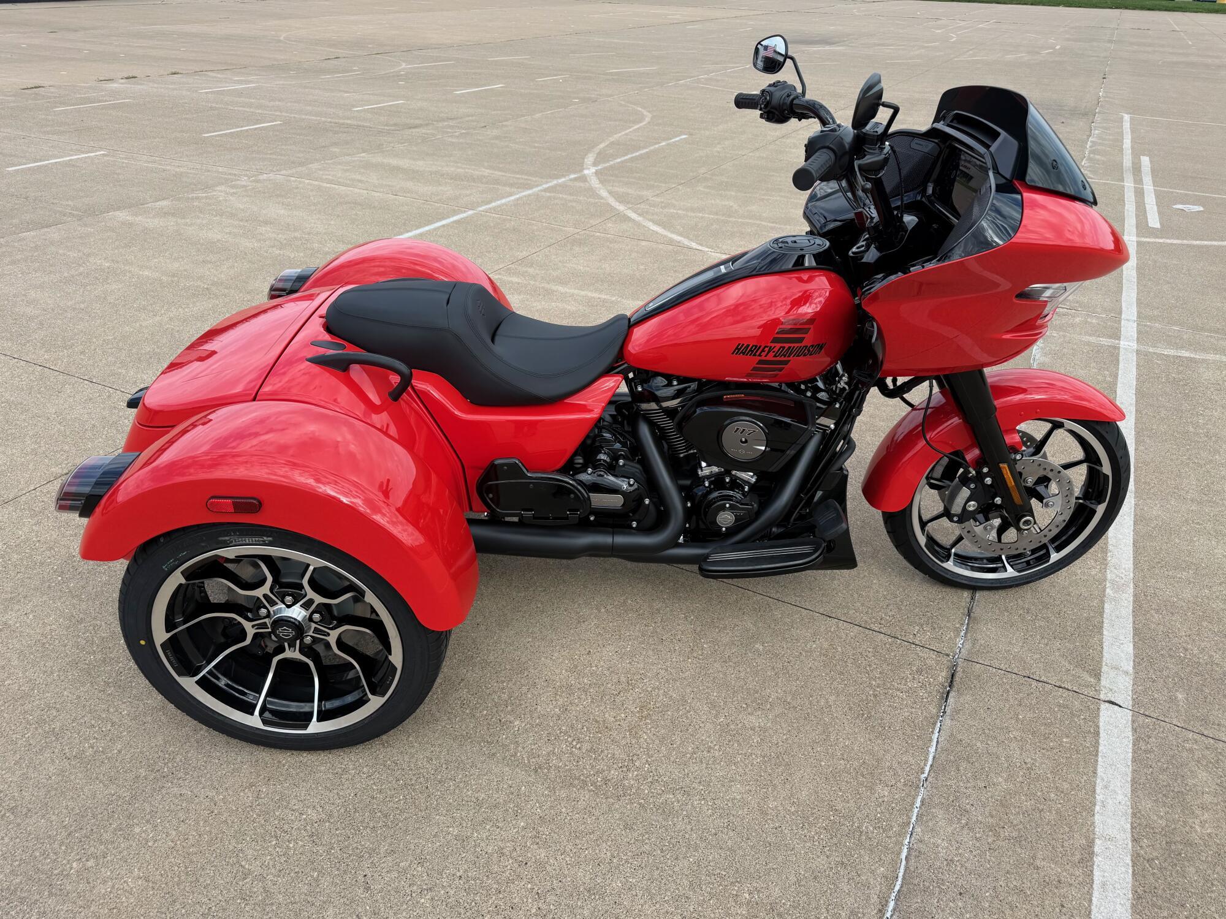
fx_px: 850
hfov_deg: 71.6
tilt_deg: -29.5
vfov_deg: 56.8
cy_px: 460
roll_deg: -1.5
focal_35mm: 24
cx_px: 613
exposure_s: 1/1855
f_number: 1.78
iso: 80
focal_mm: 6.76
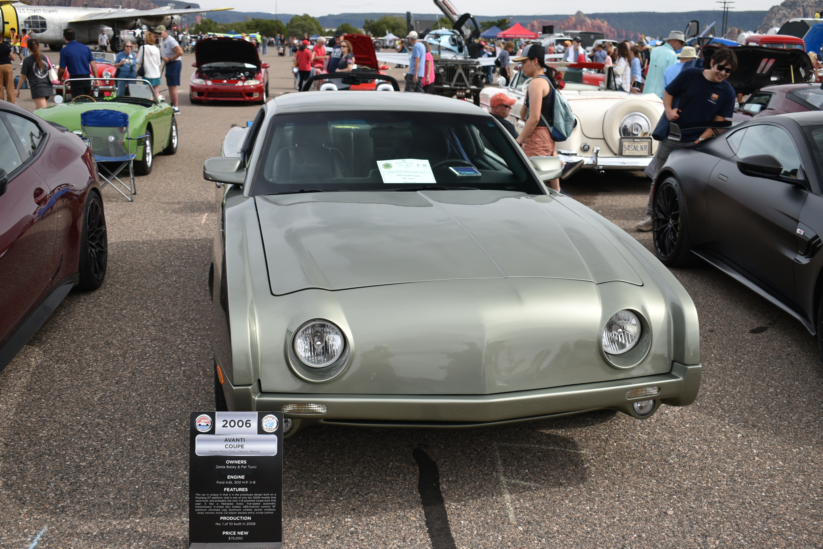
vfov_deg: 34.2
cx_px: 412
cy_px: 274
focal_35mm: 39
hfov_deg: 49.5
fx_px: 892
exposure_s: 1/400
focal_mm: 26
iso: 160
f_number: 5
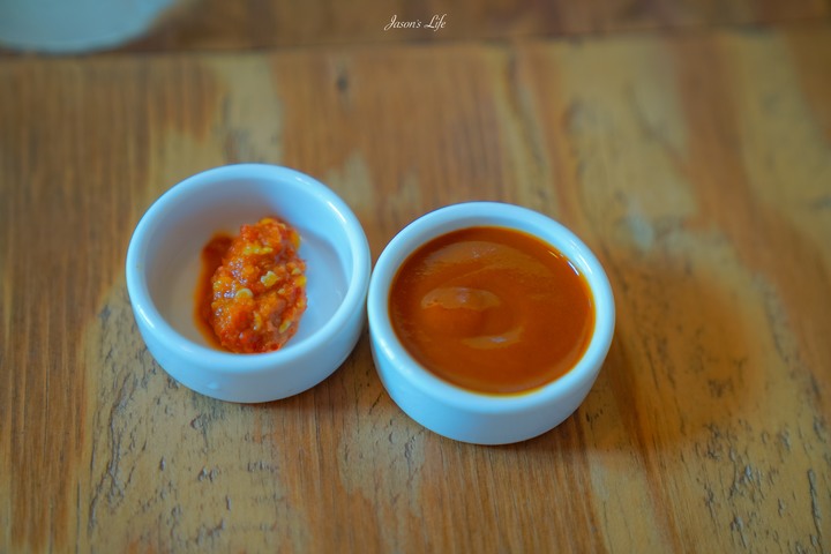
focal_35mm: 70
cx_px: 416
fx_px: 1616
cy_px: 277
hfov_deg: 28.8
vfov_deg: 19.5
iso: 500
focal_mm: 70
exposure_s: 1/80
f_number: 2.8
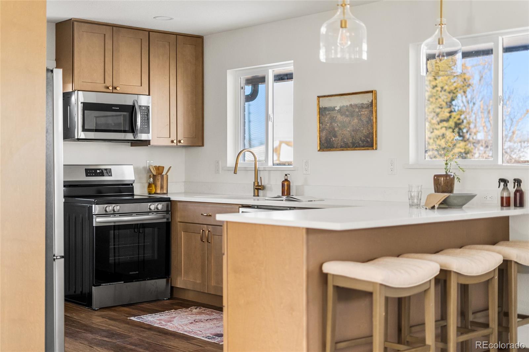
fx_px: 735
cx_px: 264
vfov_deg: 27.0
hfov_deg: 39.6
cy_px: 176
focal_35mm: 50
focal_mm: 50
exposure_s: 1/320
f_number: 1.8
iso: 800
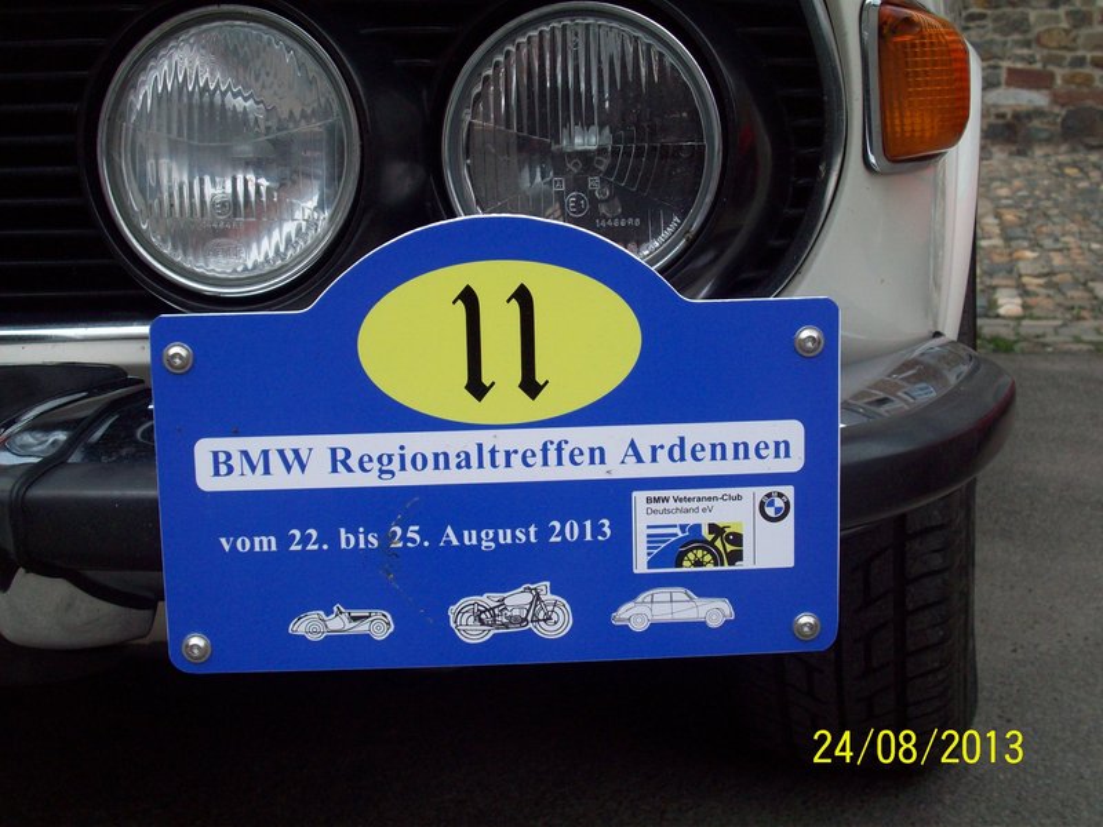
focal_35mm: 46
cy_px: 414
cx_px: 552
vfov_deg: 31.5
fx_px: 1466
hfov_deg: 41.2
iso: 80
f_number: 3.1
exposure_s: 1/400
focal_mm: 7.6
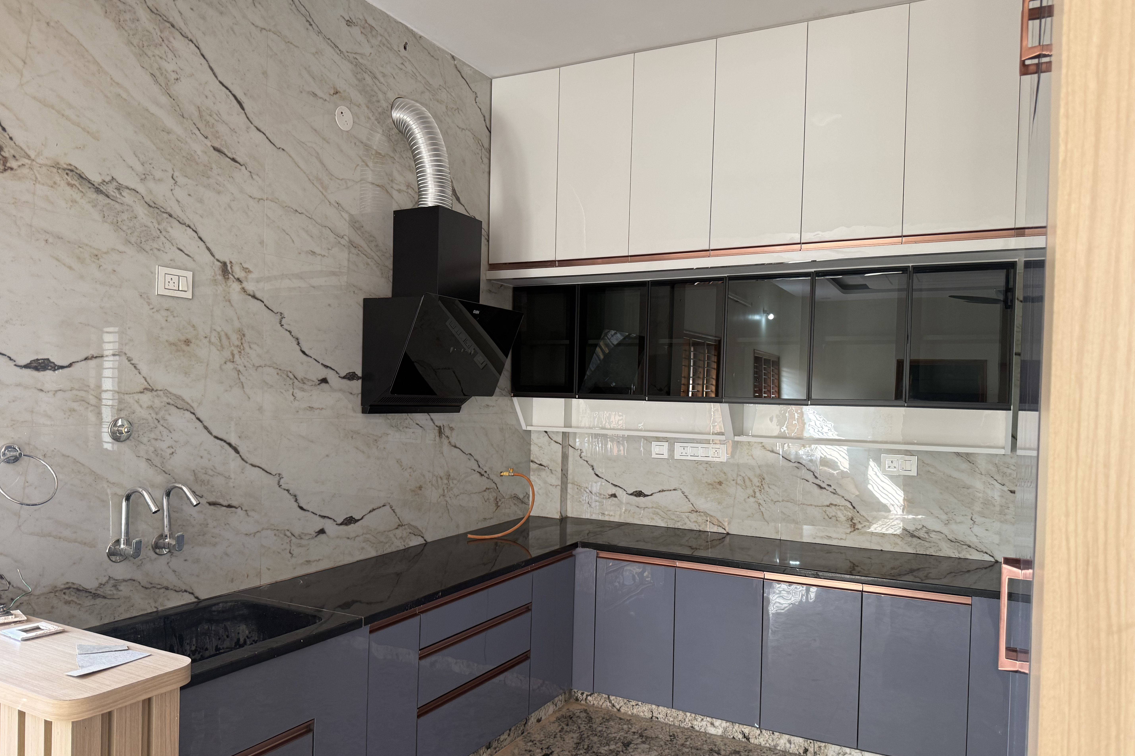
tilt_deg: -1.1
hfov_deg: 71.5
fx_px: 788
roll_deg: -1.9
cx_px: 568
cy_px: 416
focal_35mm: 25
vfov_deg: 51.2
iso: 125
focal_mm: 6.76
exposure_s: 1/50
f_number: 1.78
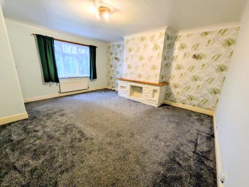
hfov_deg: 102.0
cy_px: 94
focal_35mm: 14
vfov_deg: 85.7
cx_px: 124
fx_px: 101
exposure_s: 1/33.3
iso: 181
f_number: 2.2
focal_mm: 1.83
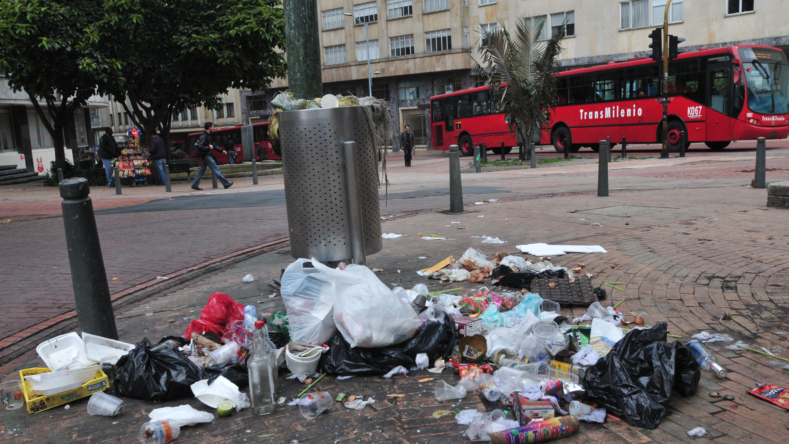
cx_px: 395
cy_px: 241
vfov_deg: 36.7
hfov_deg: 61.0
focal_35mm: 32
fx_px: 669
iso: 640
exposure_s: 1/1250
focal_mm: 20
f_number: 4.5
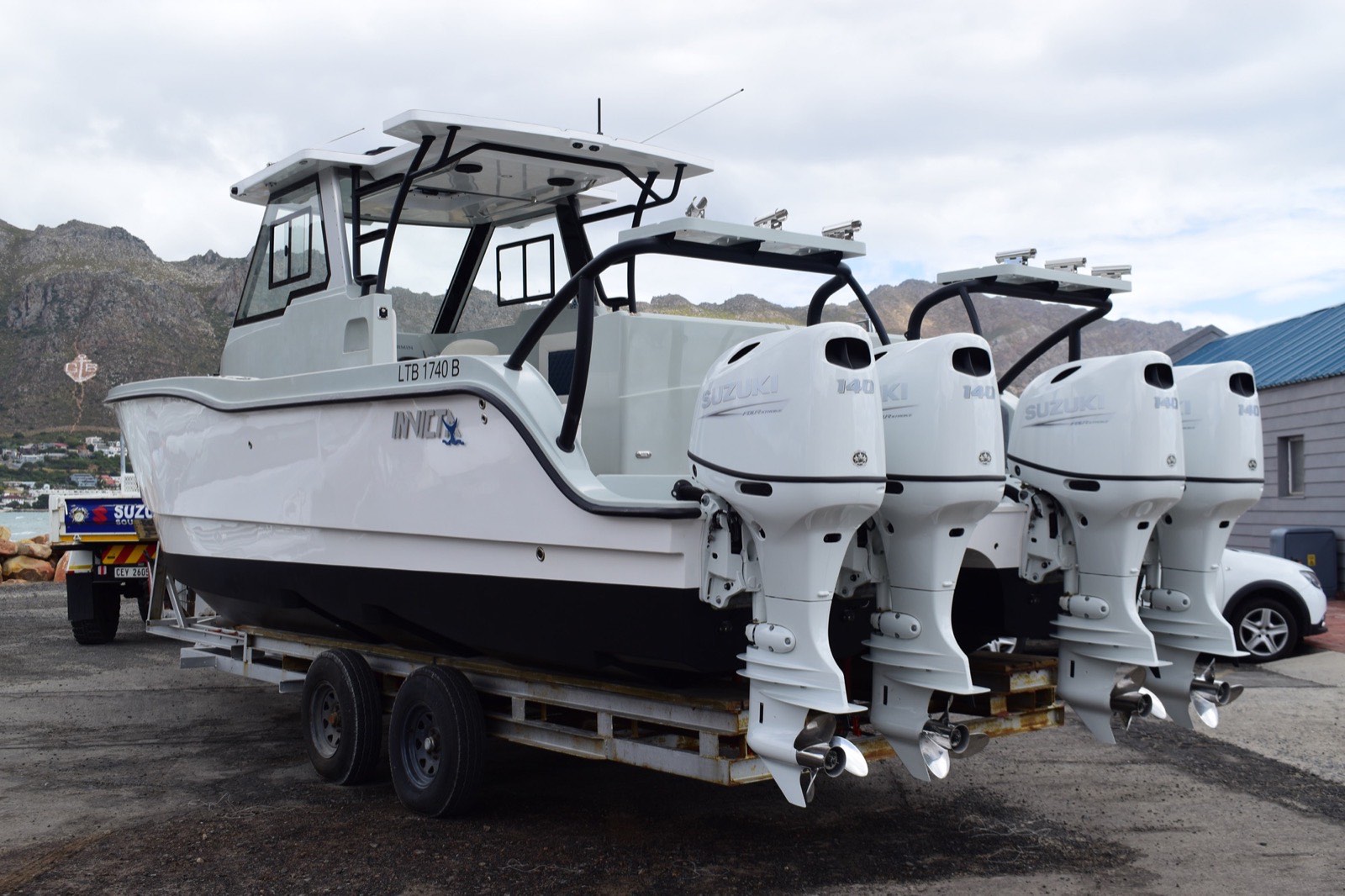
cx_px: 672
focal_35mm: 38
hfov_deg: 51.3
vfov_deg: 35.5
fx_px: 1401
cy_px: 448
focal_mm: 25
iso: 100
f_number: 8
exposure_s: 1/250
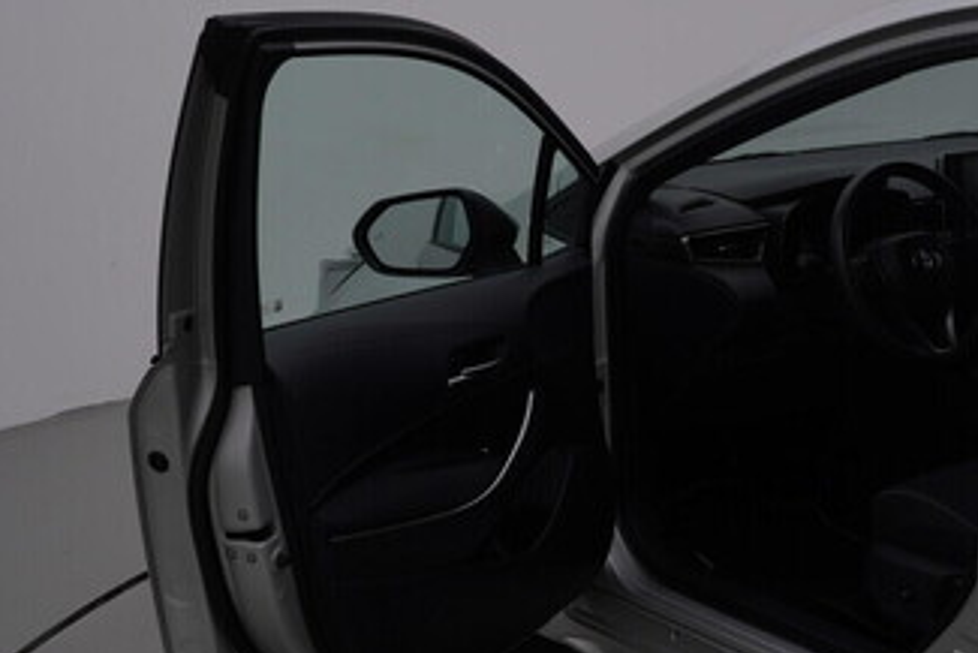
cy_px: 405
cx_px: 602
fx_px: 1658
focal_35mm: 61
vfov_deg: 22.2
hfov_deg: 32.7
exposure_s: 1/160
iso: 125
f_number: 6.3
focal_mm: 24
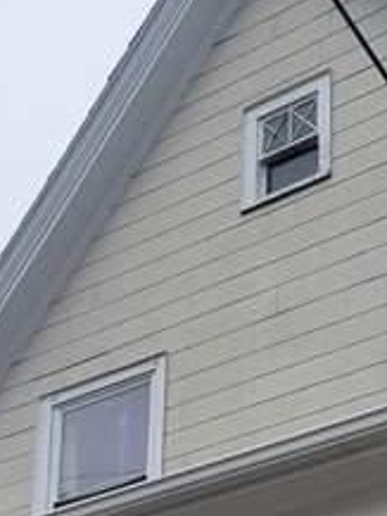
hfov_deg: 14.9
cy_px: 673
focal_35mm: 92
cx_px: 579
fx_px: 1370
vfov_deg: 19.6
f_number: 1.8
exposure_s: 1/526
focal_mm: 5.4
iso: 40
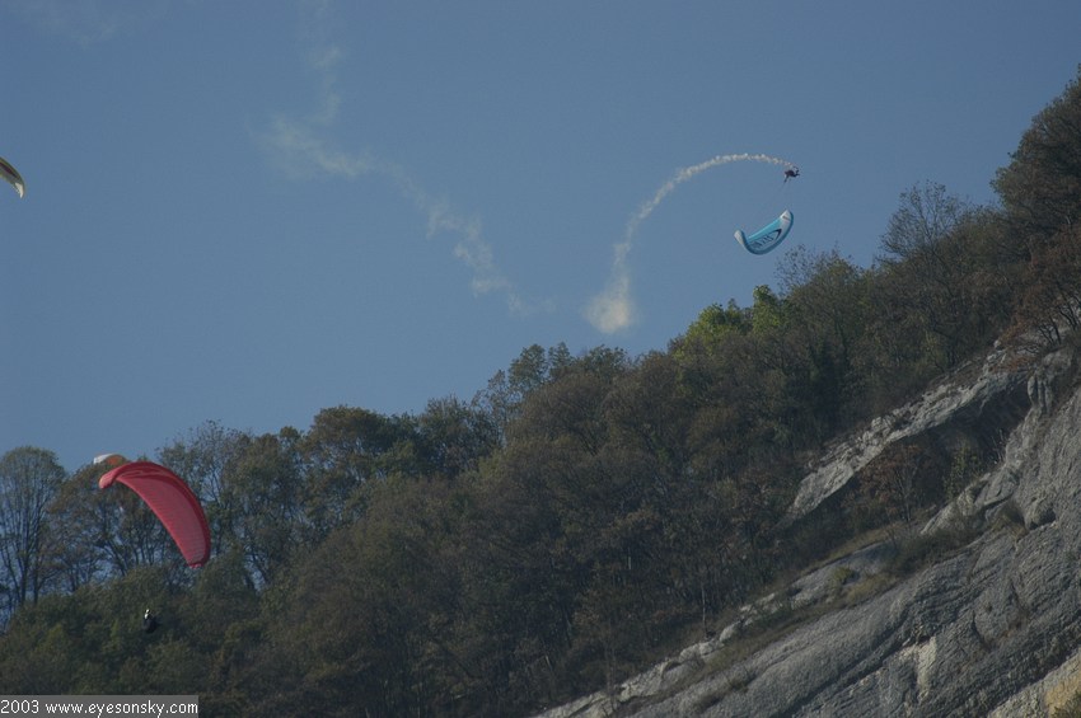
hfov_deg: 3.4
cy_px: 359
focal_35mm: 600
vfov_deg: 2.3
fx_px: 17999
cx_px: 540
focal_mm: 400
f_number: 5.6
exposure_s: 1/1500
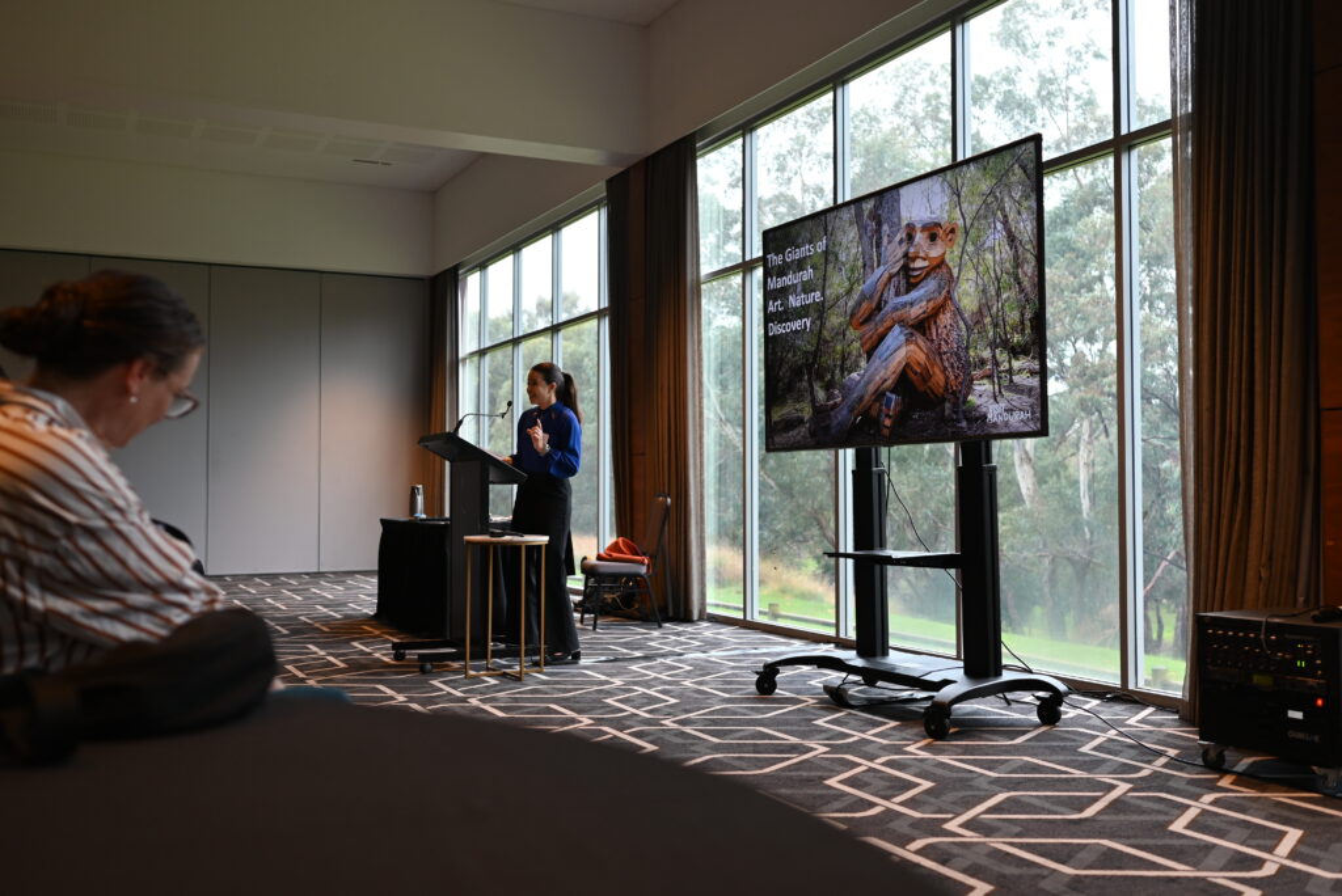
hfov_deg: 54.4
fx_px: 1305
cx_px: 671
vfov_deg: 37.9
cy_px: 448
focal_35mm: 35
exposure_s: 1/125
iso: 400
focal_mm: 35
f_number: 2.8
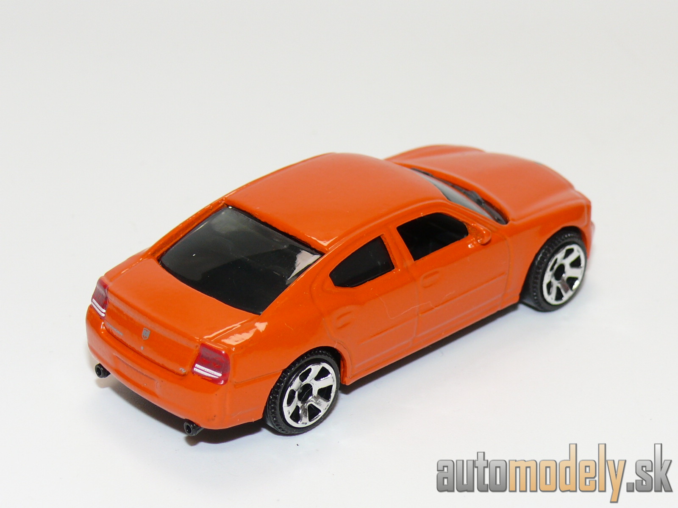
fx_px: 2057
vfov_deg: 14.1
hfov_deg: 18.7
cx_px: 339
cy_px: 254
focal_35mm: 105
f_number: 4
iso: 100
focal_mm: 13.7
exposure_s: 1/30
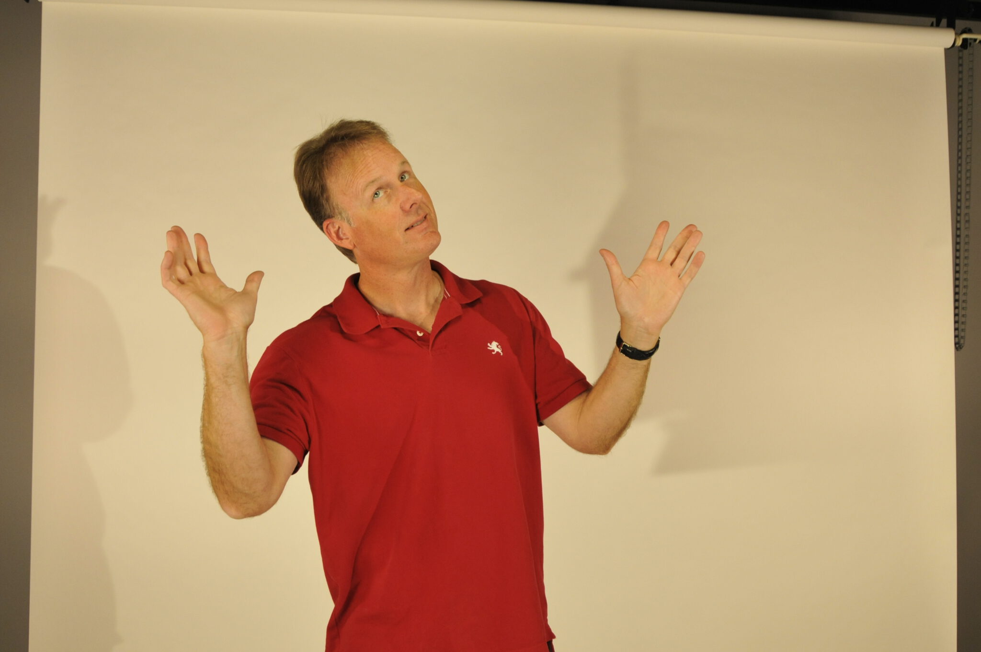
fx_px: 980
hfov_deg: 53.2
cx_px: 490
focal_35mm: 36
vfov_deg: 36.8
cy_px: 326
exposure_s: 1/100
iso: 800
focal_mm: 24
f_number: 5
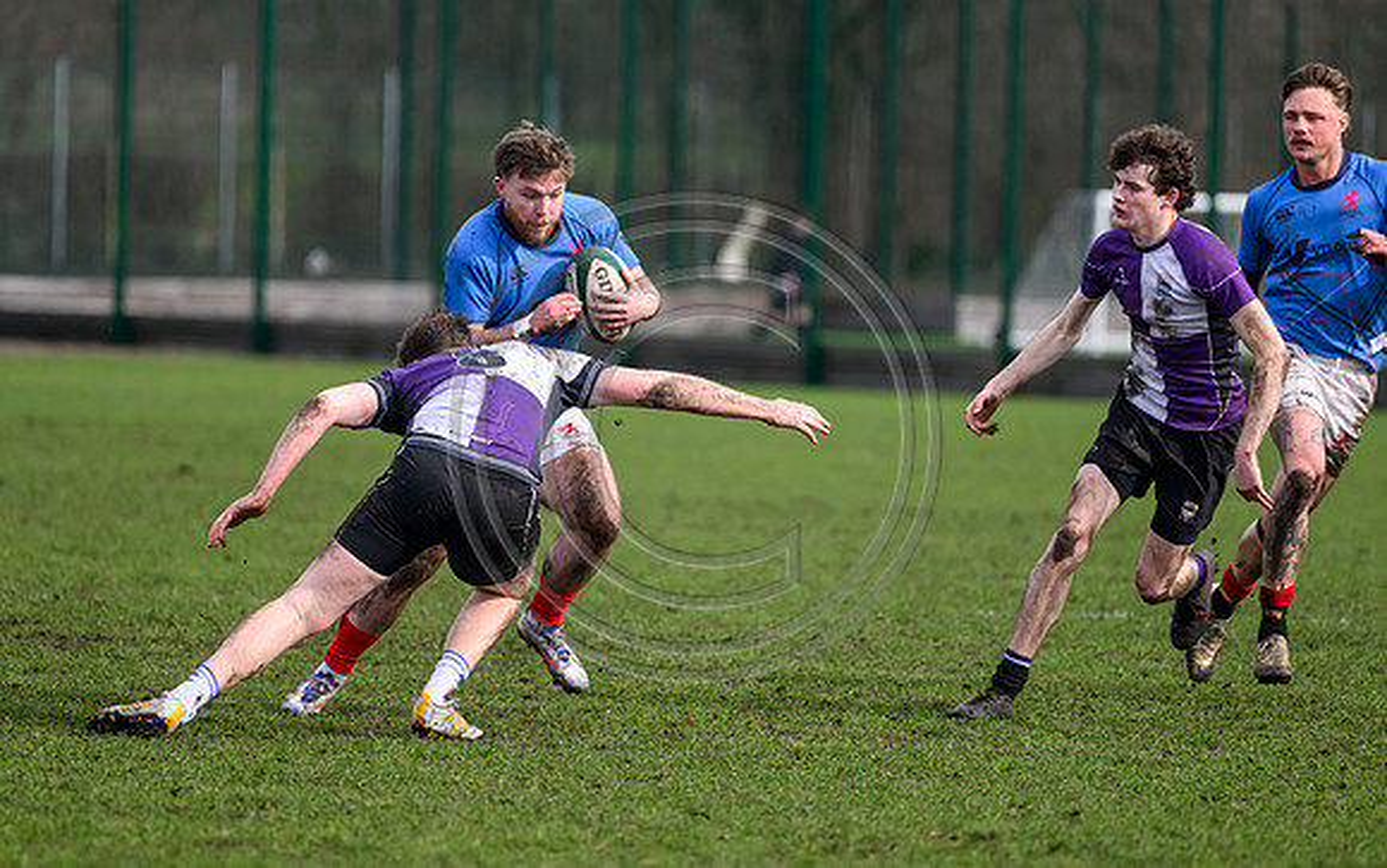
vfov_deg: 4.0
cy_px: 399
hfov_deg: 6.5
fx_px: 12280
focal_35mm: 325
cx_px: 604
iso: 1000
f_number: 4
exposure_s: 1/2500
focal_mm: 280
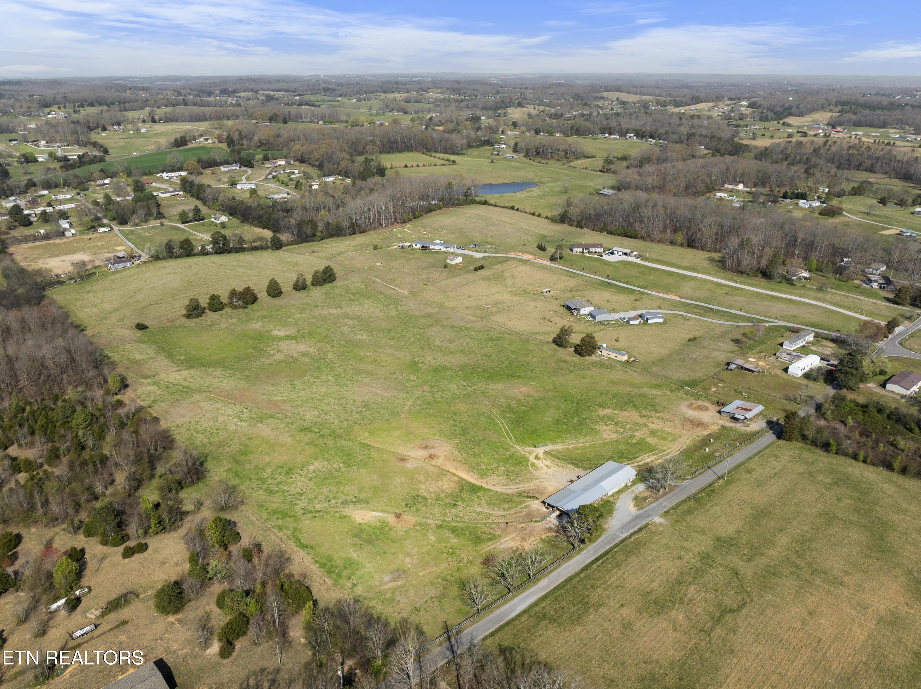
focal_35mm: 24
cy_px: 344
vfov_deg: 56.8
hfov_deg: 71.6
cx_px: 460
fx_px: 638
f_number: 2.8
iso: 100
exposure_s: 1/160
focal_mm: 12.29
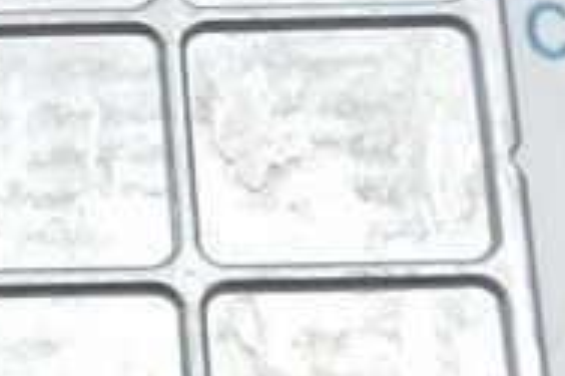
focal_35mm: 205
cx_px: -430
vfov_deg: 6.7
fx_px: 3210
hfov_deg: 9.6
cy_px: 206
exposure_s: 1/50
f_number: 4
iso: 400
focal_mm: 25
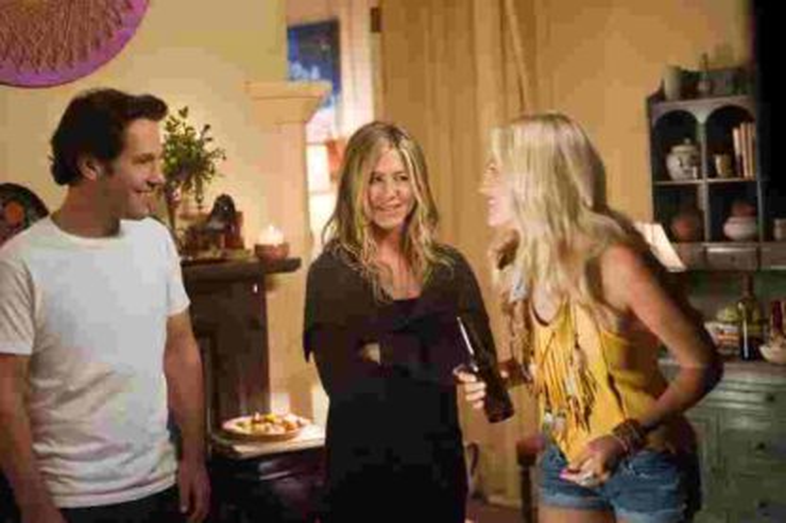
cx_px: 393
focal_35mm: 62
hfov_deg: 32.4
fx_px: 1353
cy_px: 262
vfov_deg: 21.9
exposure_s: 1/125
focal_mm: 62
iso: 3200
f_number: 2.8
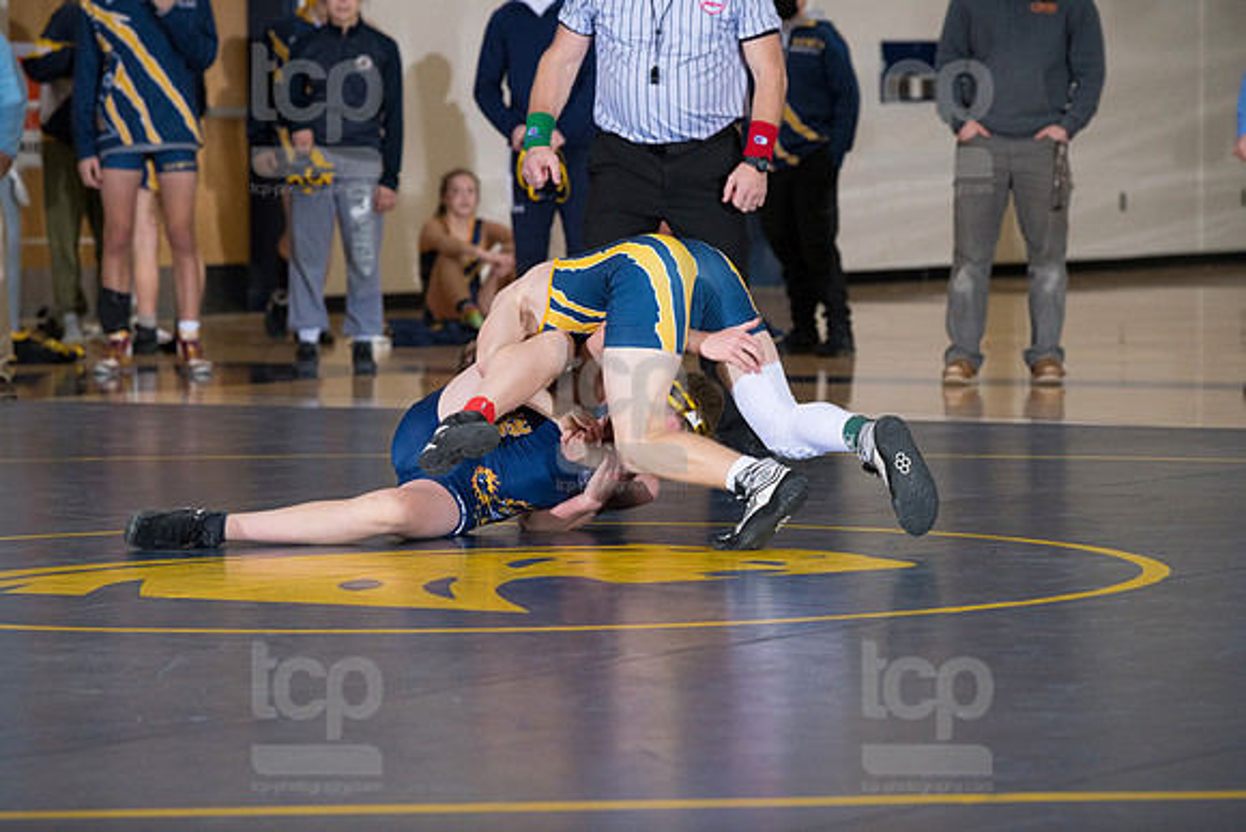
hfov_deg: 11.1
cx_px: 623
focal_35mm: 185
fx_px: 6404
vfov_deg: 7.4
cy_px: 416
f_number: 5.6
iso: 1250
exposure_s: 1/250
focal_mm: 185
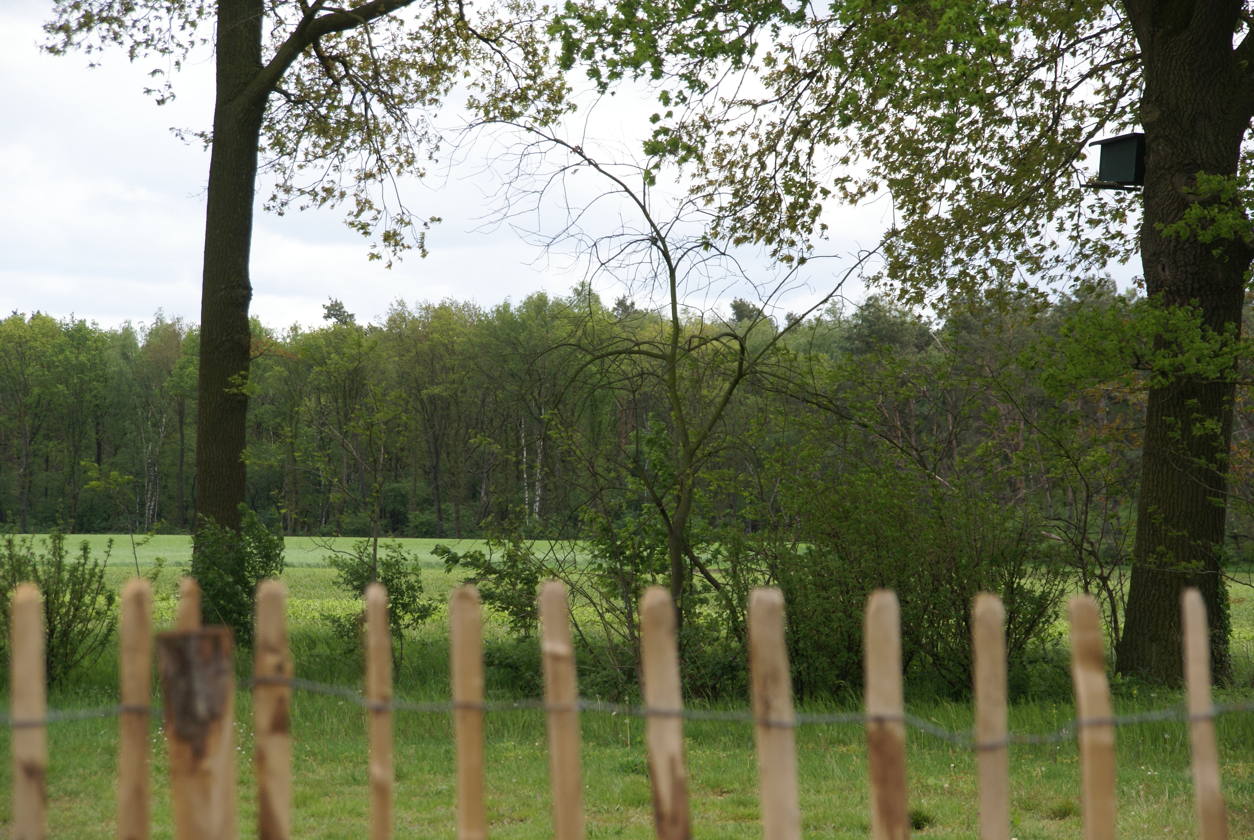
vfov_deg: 9.2
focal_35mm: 150
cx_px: 627
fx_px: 5231
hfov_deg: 13.7
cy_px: 420
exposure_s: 1/250
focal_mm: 100
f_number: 8
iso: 100
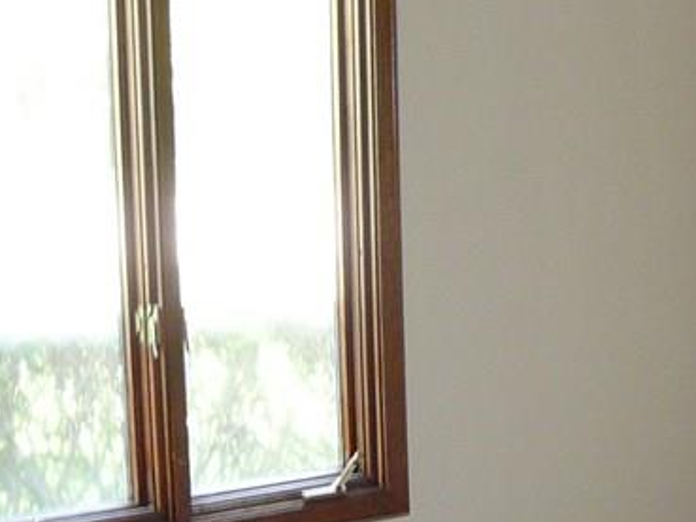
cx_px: 951
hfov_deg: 18.5
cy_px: 392
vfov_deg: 15.2
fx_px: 1951
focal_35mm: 97
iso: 200
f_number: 2.8
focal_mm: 5.2
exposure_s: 1/30
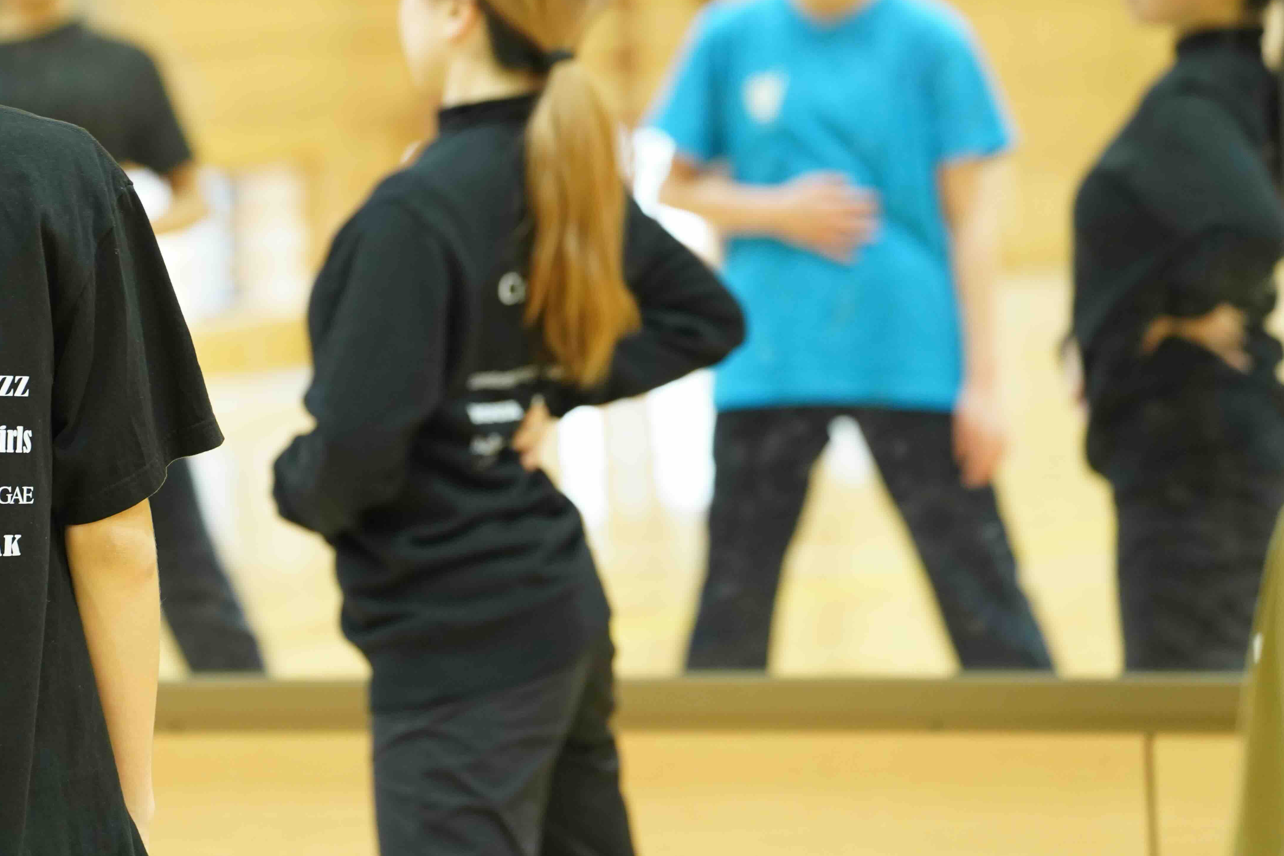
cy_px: 289
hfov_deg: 6.3
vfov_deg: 4.2
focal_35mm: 325
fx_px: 11591
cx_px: 431
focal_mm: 235
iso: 3200
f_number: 5.6
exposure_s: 1/40
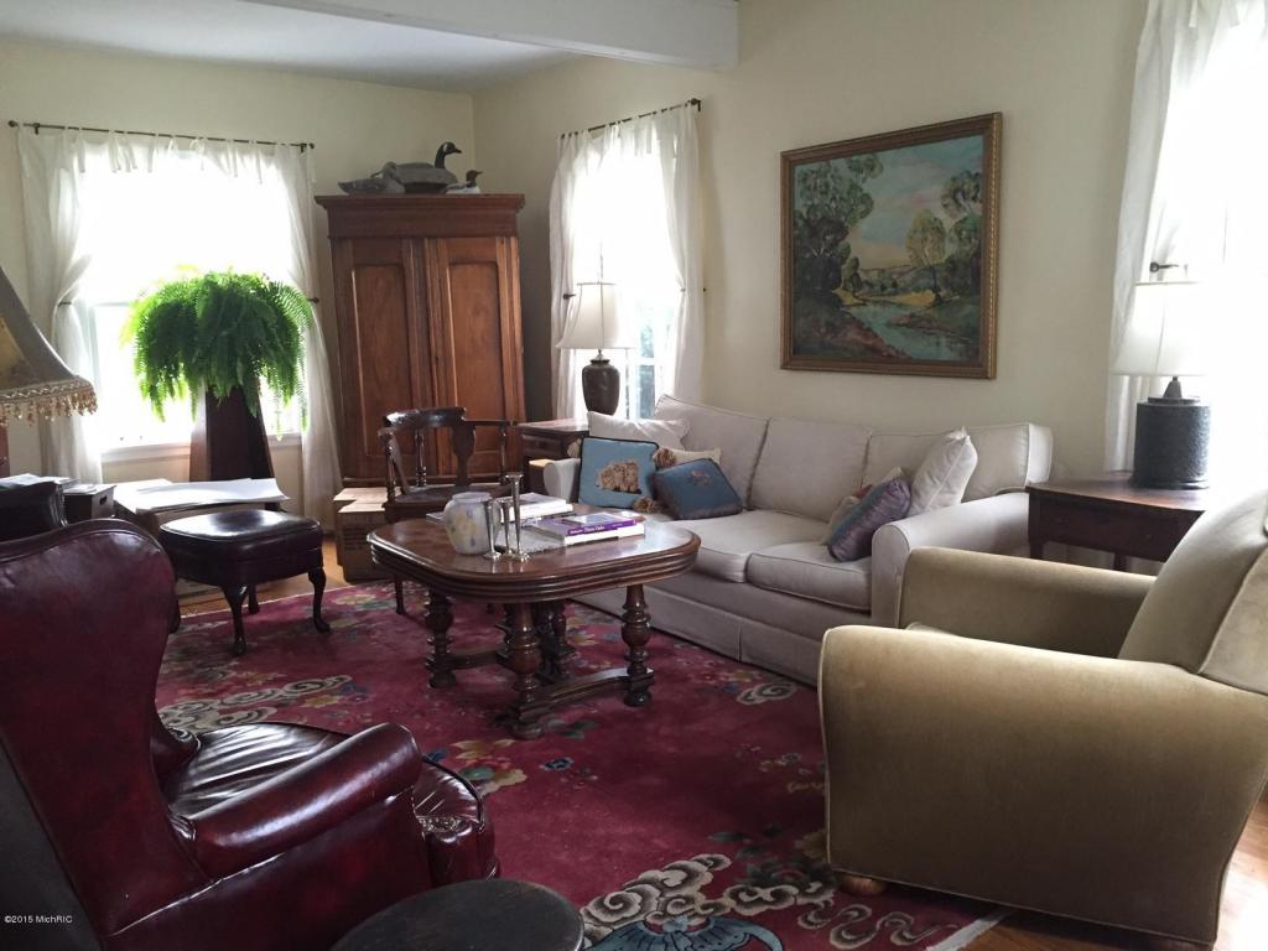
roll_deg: +1.8
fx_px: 1062
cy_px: 476
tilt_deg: -7.6
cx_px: 634
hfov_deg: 61.7
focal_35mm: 29
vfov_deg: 48.2
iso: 160
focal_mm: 4.15
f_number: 2.2
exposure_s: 1/30
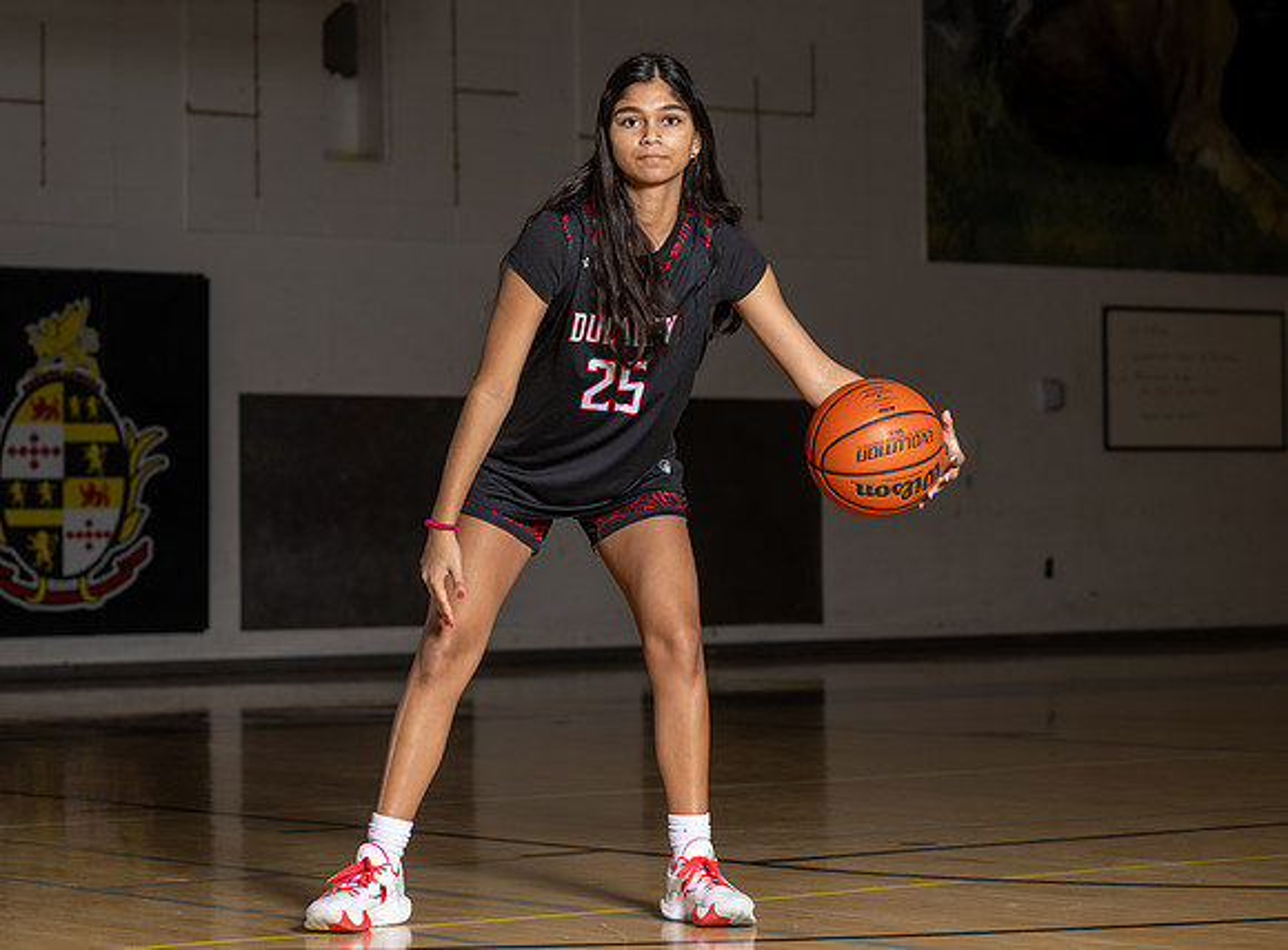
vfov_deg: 13.9
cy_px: 407
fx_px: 3909
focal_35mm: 106
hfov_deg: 18.7
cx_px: 631
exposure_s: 1/200
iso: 80
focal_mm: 77
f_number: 4.5
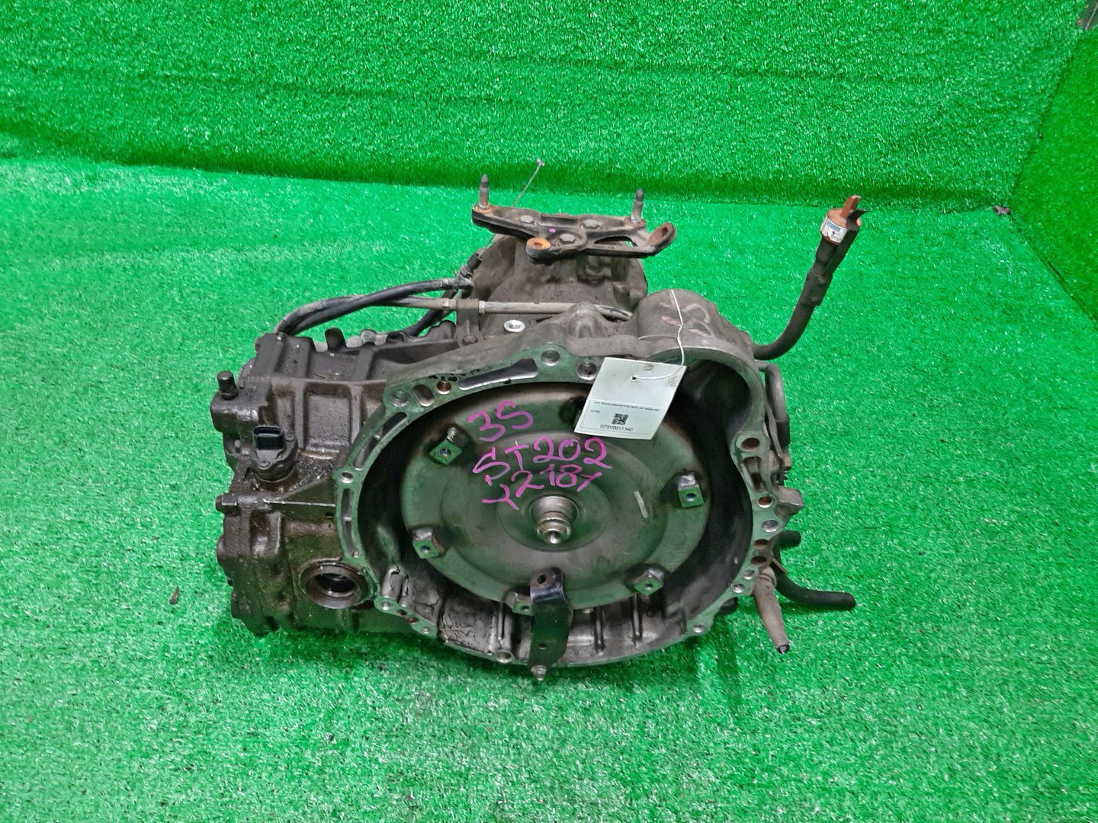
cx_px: 549
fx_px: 825
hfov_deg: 67.3
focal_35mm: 26
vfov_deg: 53.1
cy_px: 412
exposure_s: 1/50
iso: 188
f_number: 1.7
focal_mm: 3.93
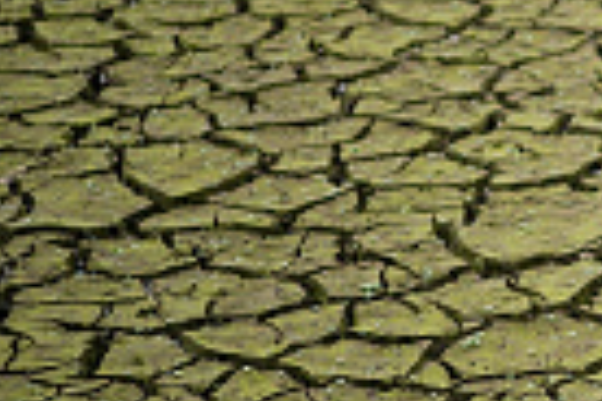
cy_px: 83
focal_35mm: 151
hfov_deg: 12.8
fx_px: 2525
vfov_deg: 9.1
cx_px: 938
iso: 200
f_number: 1.4
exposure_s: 1/3200
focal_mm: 35
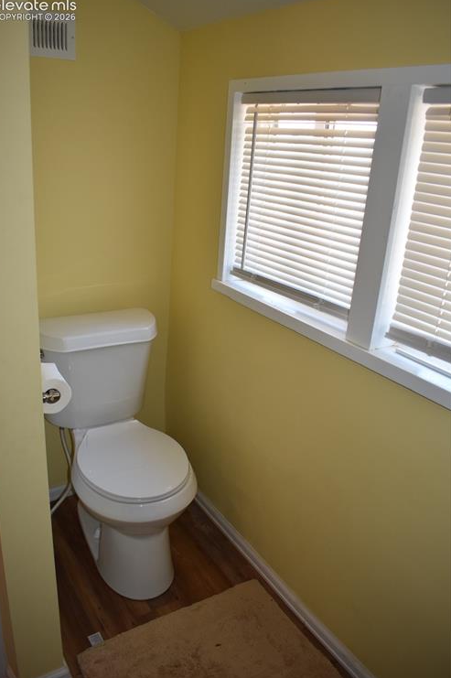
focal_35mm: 28
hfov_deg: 46.3
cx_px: 221
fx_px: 527
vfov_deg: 65.5
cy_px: 331
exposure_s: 1/200
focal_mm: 18
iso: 450
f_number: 4.5
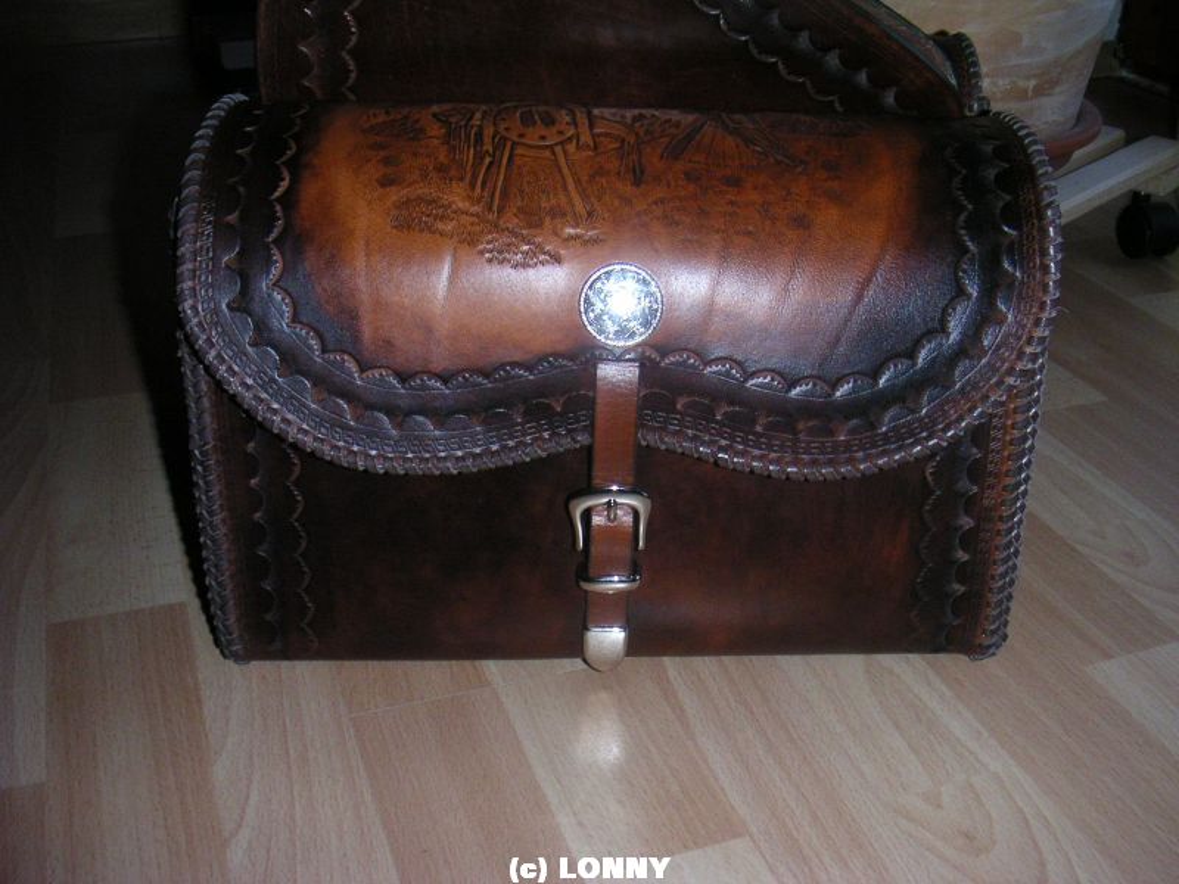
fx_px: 1294
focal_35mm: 38
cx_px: 590
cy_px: 442
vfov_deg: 37.7
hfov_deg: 49.0
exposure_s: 1/45
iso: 160
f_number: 2.8
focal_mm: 6
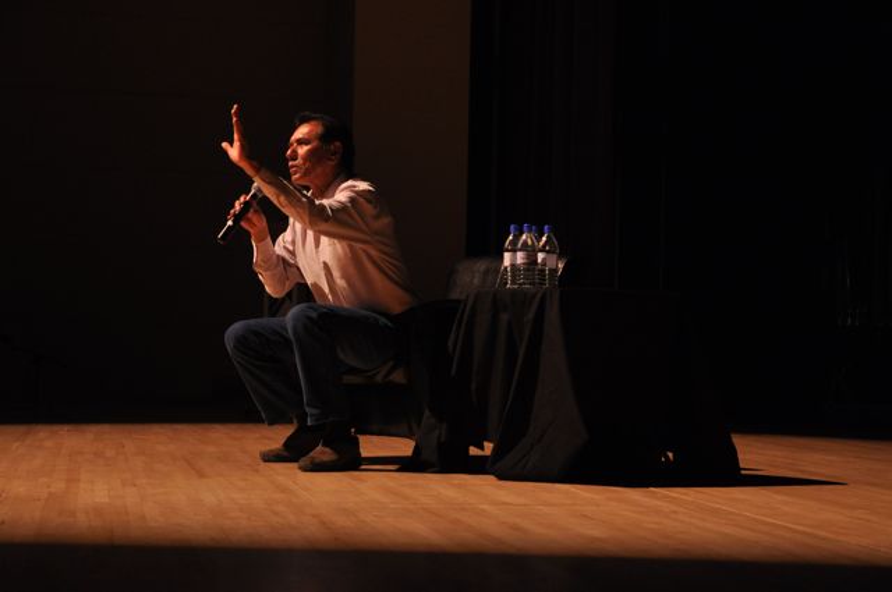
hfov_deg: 26.0
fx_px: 1930
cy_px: 296
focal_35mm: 78
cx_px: 446
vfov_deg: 17.4
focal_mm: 52
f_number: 5
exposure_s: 1/20
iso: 1000
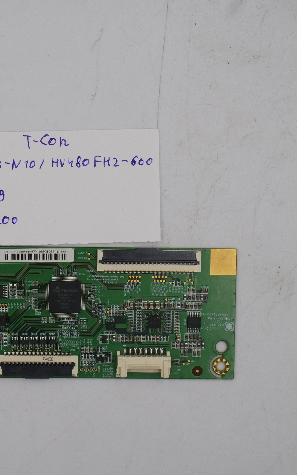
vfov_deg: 20.2
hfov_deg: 12.6
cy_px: 237
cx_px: 43
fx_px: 1334
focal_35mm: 103
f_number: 6.3
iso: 160
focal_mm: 25
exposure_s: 1/200
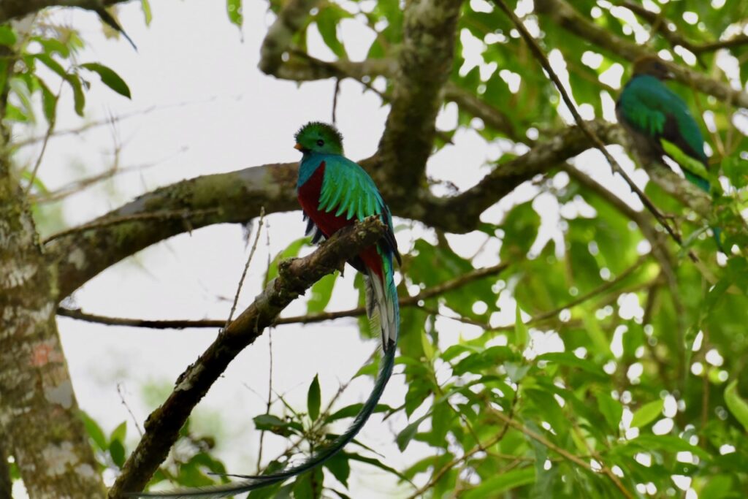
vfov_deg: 3.4
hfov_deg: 5.2
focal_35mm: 400
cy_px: 250
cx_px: 374
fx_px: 8312
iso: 1250
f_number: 7.1
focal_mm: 400
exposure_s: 1/400
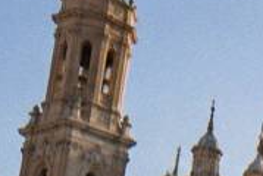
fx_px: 1998
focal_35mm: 273
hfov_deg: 7.1
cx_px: 613
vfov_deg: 5.1
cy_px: 114
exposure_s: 1/160
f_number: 3.5
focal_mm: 49
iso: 1250
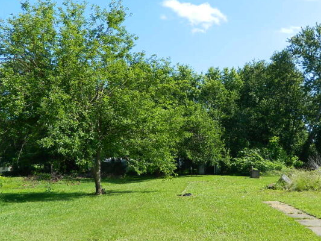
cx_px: 217
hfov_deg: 50.3
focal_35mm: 36
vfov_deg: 39.5
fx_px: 334
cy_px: 143
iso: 80
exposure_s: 1/640
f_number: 3.1
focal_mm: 4.5
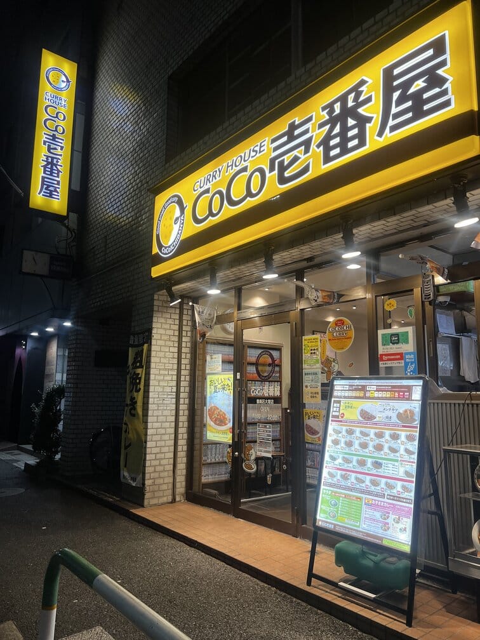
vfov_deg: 67.3
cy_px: 320
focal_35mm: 26
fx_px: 481
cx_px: 240
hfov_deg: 53.1
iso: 125
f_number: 1.5
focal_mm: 5.7
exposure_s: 1/100
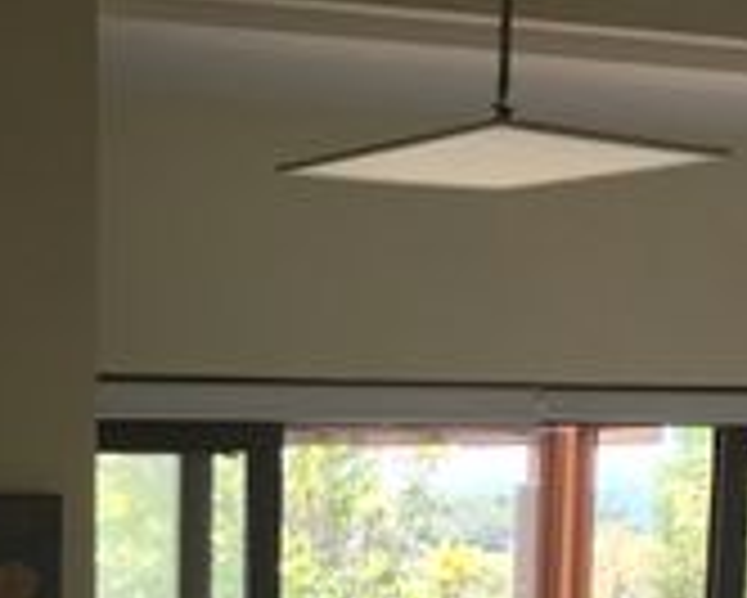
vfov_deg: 12.6
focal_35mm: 110
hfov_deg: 17.0
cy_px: 1115
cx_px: -25
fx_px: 2433
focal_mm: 3.99
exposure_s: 1/127
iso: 20
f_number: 1.8
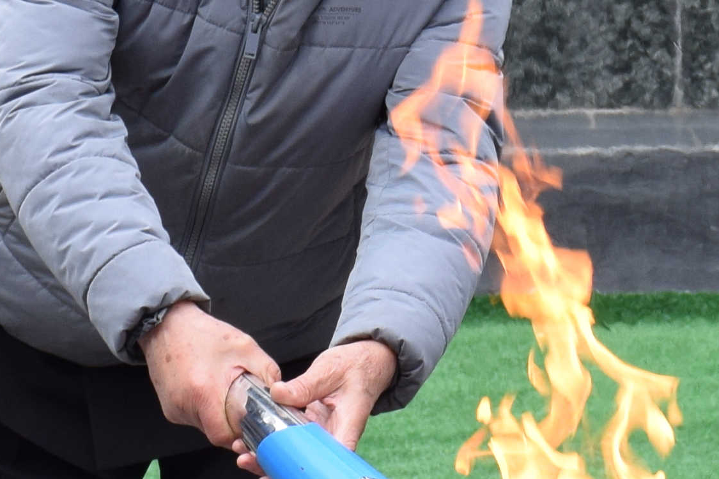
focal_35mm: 480
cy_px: -143
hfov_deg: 4.3
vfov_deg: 2.9
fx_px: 9586
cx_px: 834
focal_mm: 60
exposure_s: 1/250
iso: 320
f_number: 8
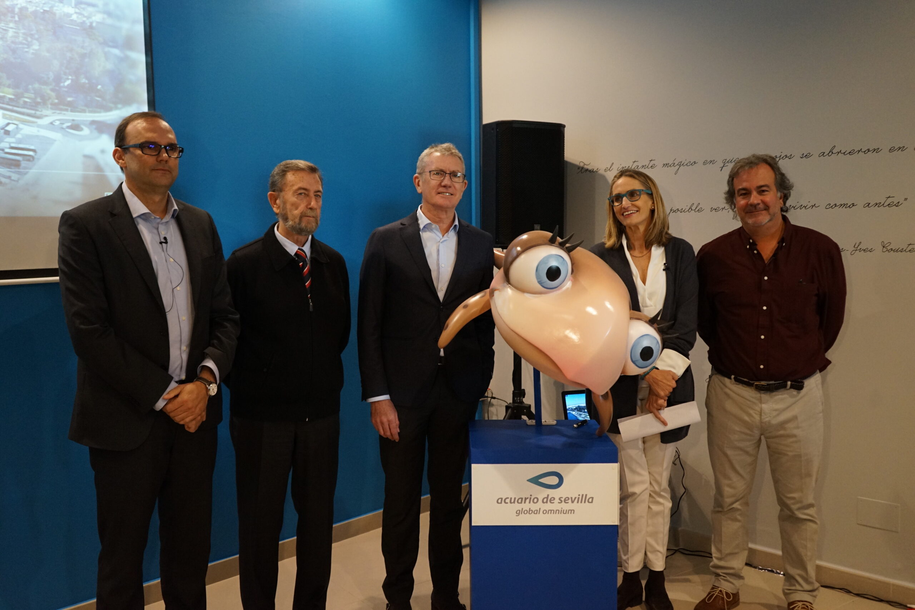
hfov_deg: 57.2
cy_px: 305
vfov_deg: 40.0
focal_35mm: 33
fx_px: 839
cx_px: 458
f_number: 4
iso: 3200
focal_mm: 33
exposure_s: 1/160
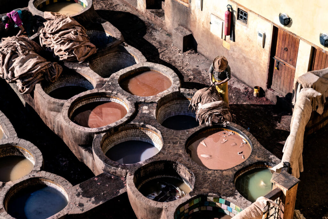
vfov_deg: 19.5
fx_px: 638
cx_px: 164
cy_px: 110
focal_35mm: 70
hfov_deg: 28.8
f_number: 5.6
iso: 100
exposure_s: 1/320
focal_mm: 70
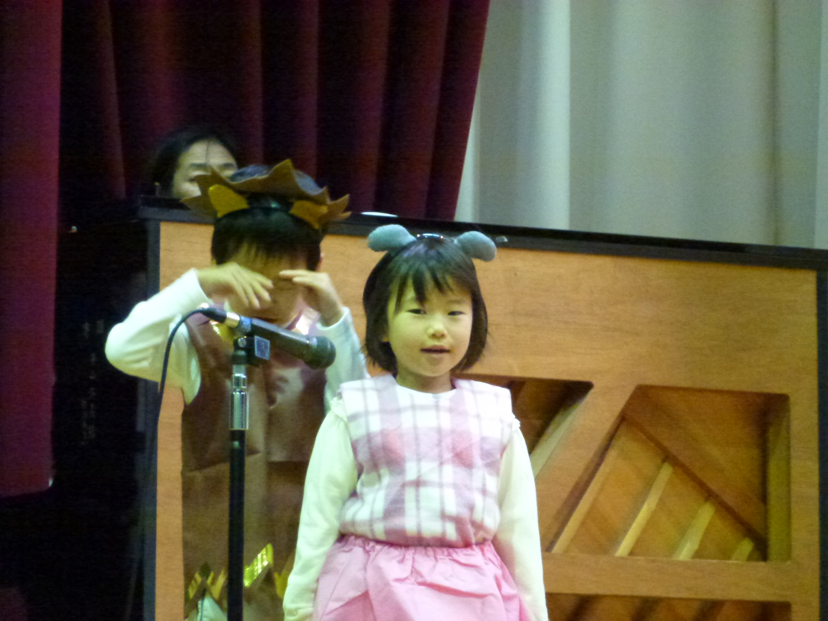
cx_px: 414
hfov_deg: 8.5
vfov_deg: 6.4
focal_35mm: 232
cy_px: 310
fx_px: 5549
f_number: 5.6
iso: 1600
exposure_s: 1/15
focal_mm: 41.5
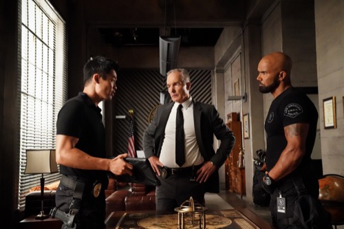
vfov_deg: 34.2
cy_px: 114
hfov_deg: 49.6
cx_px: 172
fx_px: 373
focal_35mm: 39
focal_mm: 39
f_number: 5.6
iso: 16000
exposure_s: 1/125
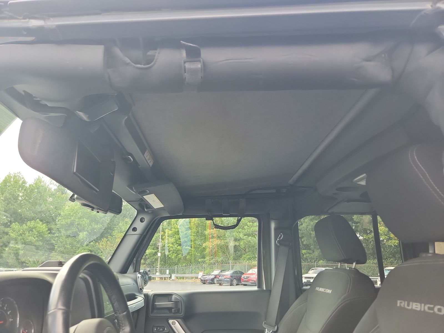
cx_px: 222
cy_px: 166
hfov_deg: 71.6
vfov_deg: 56.8
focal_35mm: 24
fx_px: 308
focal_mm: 6.7
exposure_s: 1/59
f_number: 1.8
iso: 100
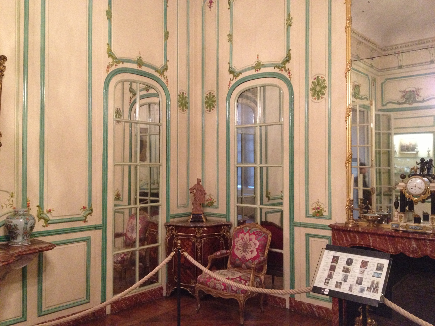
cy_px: 163
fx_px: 440
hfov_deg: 52.6
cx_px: 218
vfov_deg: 40.7
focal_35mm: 35
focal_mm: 4.28
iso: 400
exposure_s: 1/15
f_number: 2.4
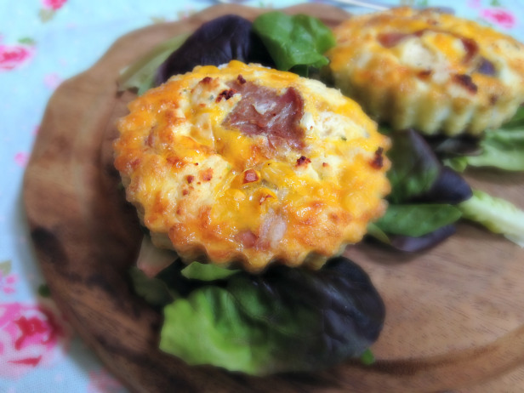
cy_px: 196
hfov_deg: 55.4
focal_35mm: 33
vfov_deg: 42.9
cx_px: 262
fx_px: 500
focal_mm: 4.12
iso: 100
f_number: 2.4
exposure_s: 1/120
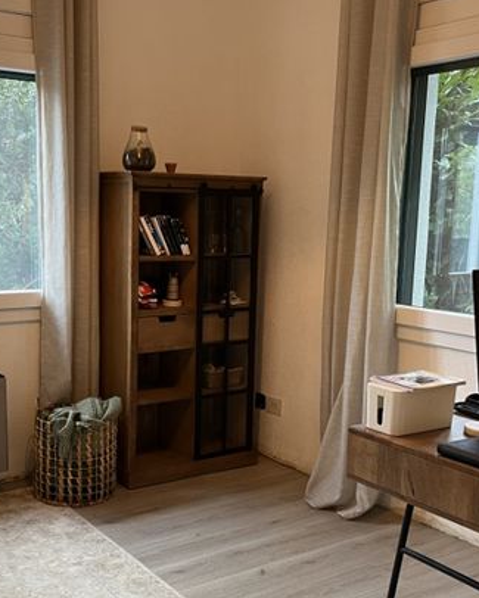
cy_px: 328
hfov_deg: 34.0
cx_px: 191
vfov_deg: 42.0
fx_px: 779
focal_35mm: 44
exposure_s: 1/50
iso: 200
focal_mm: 5.1
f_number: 1.6
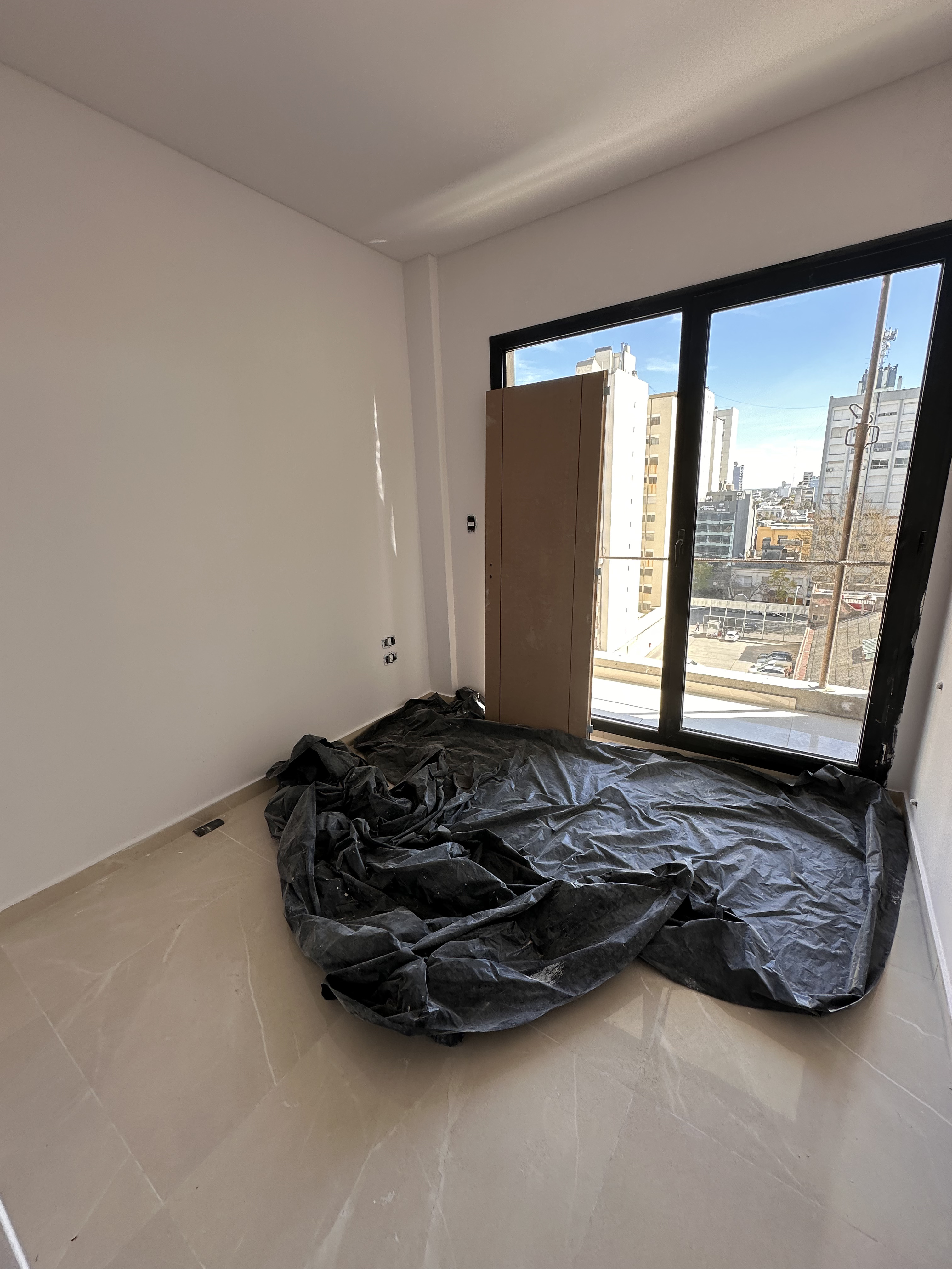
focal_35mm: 14
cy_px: 634
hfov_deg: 85.7
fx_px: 513
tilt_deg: -13.3
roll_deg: +1.6
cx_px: 476
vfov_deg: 102.1
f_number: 2.2
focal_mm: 2.22
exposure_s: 1/147
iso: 40
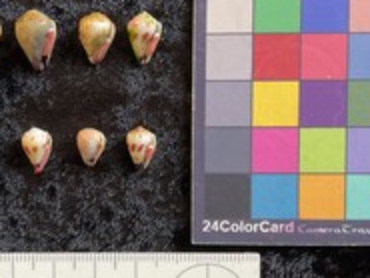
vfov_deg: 26.6
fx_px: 588
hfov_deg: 34.1
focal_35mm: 55
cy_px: 137
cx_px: 84
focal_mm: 3
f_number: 1.8
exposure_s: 1/50
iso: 40
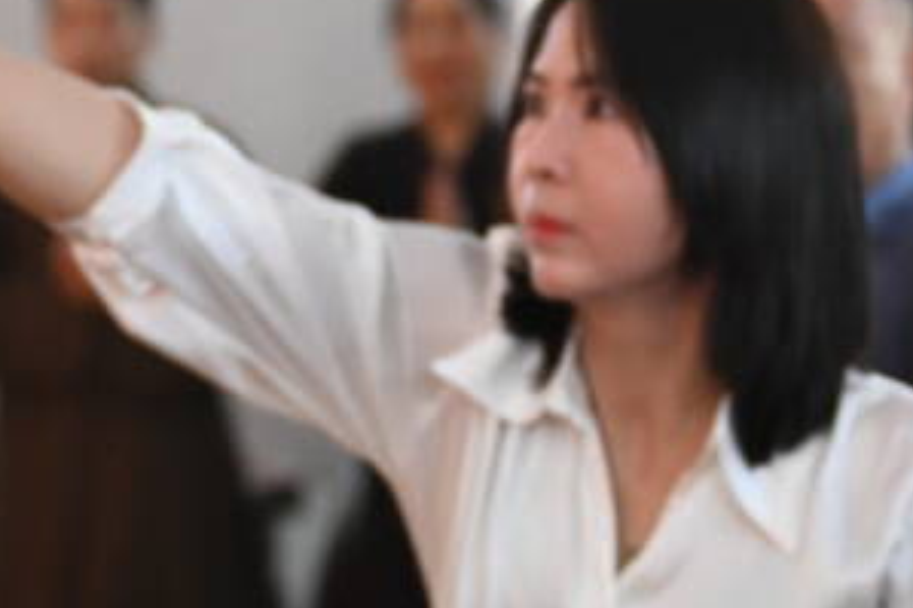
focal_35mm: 233
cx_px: 449
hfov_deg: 8.8
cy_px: 125
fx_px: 5906
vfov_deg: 5.9
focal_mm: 58
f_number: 2.8
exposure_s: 1/320
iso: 2500
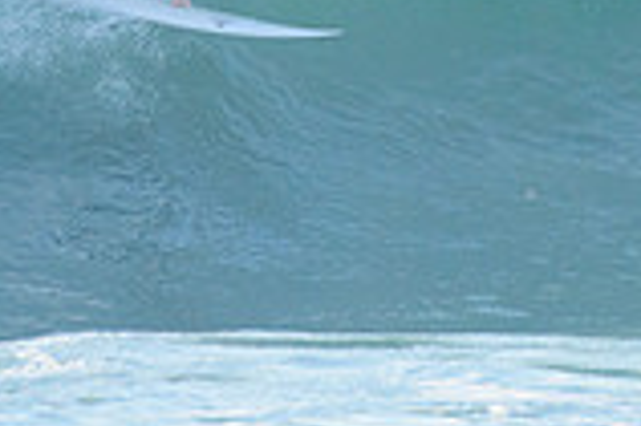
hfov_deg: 1.1
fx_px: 32710
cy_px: -112
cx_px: 329
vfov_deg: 0.7
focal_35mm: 1839
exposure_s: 1/1600
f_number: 5.6
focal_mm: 500
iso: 500
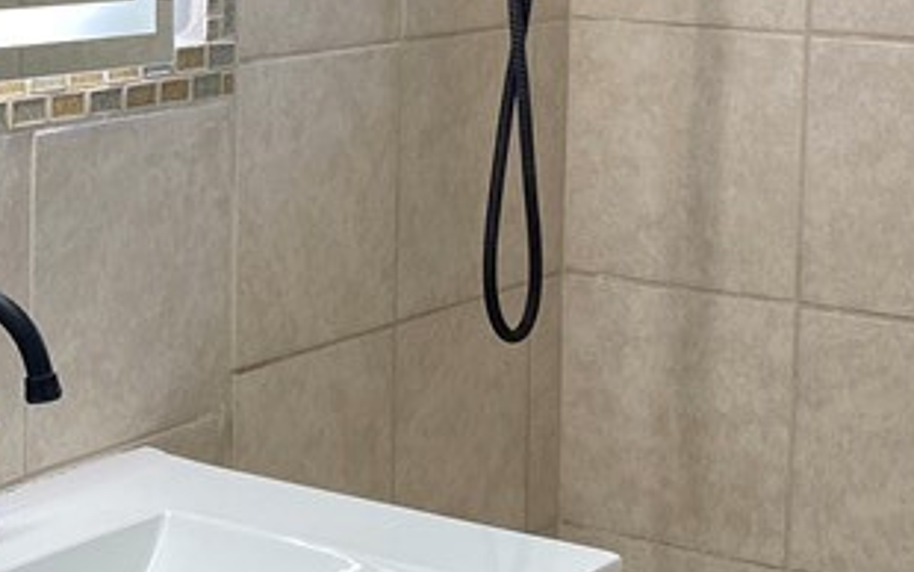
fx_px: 2268
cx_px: 100
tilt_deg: -6.6
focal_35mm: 91
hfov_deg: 22.3
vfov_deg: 14.2
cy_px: 59
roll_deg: +0.1
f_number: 1.8
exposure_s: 1/120
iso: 80
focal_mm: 4.25
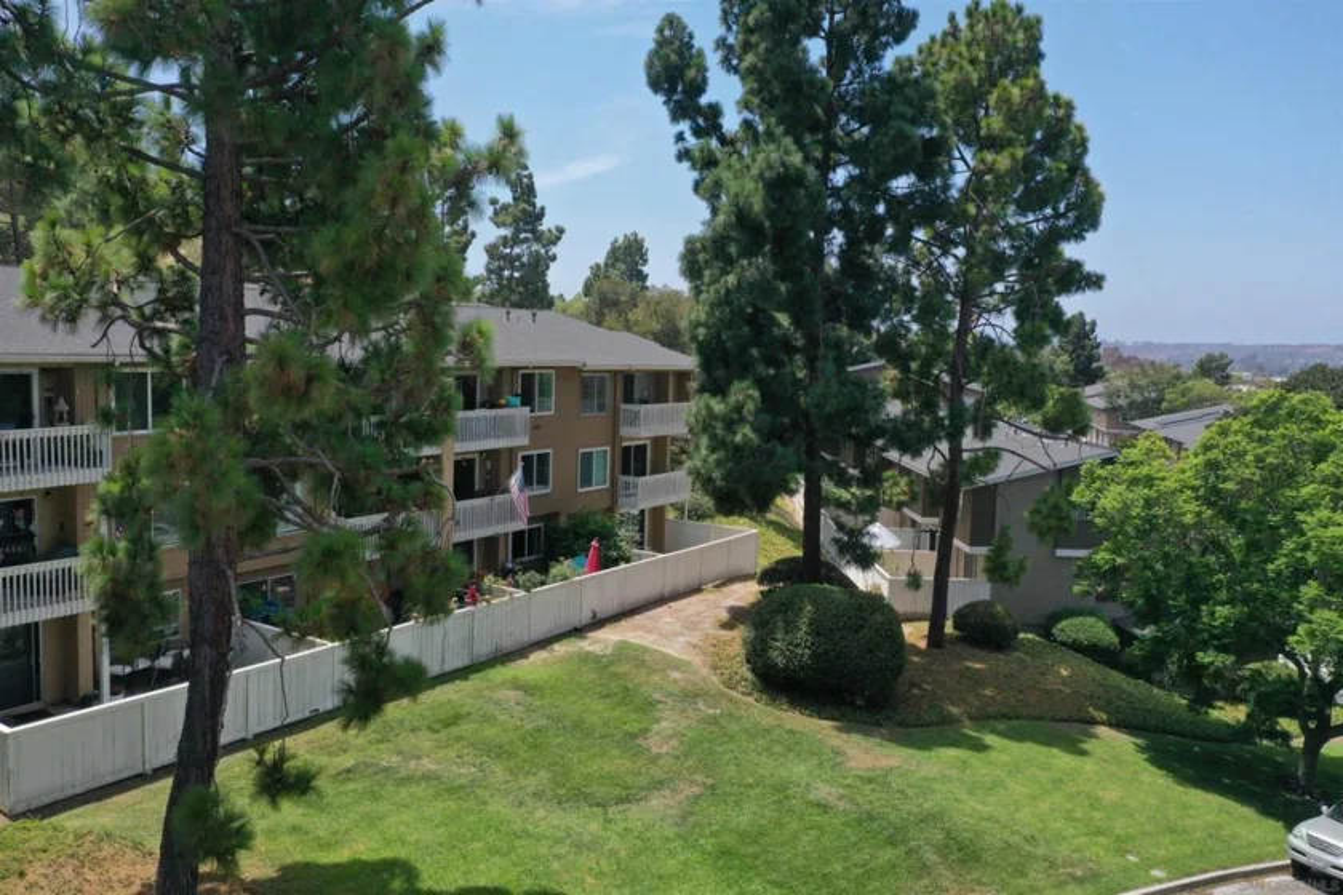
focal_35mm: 28
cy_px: 448
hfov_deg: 65.5
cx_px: 672
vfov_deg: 46.4
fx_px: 1044
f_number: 5.6
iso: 100
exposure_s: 1/500
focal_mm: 10.26
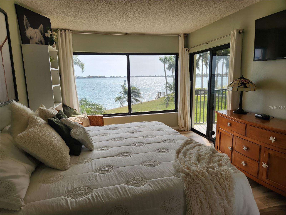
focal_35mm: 23
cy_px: 108
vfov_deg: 58.9
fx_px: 190
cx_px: 143
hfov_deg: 73.9
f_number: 1.8
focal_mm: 5.4
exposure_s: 1/582
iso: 20
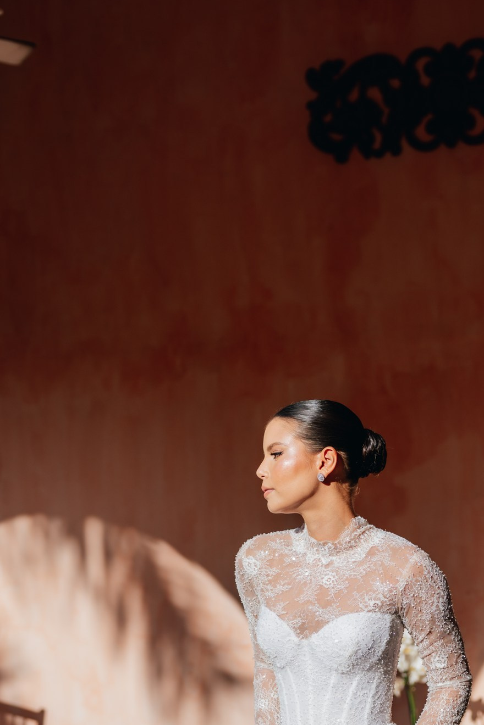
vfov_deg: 20.9
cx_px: 329
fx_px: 1956
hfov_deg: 14.1
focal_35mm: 97
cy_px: 515
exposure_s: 1/1250
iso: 64
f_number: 2.5
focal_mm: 50
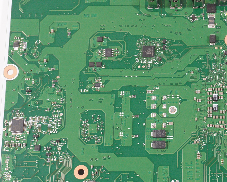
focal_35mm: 96
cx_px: 194
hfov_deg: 19.7
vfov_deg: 16.0
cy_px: 91
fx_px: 645
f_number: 5.6
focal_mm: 28
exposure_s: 1/125
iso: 640
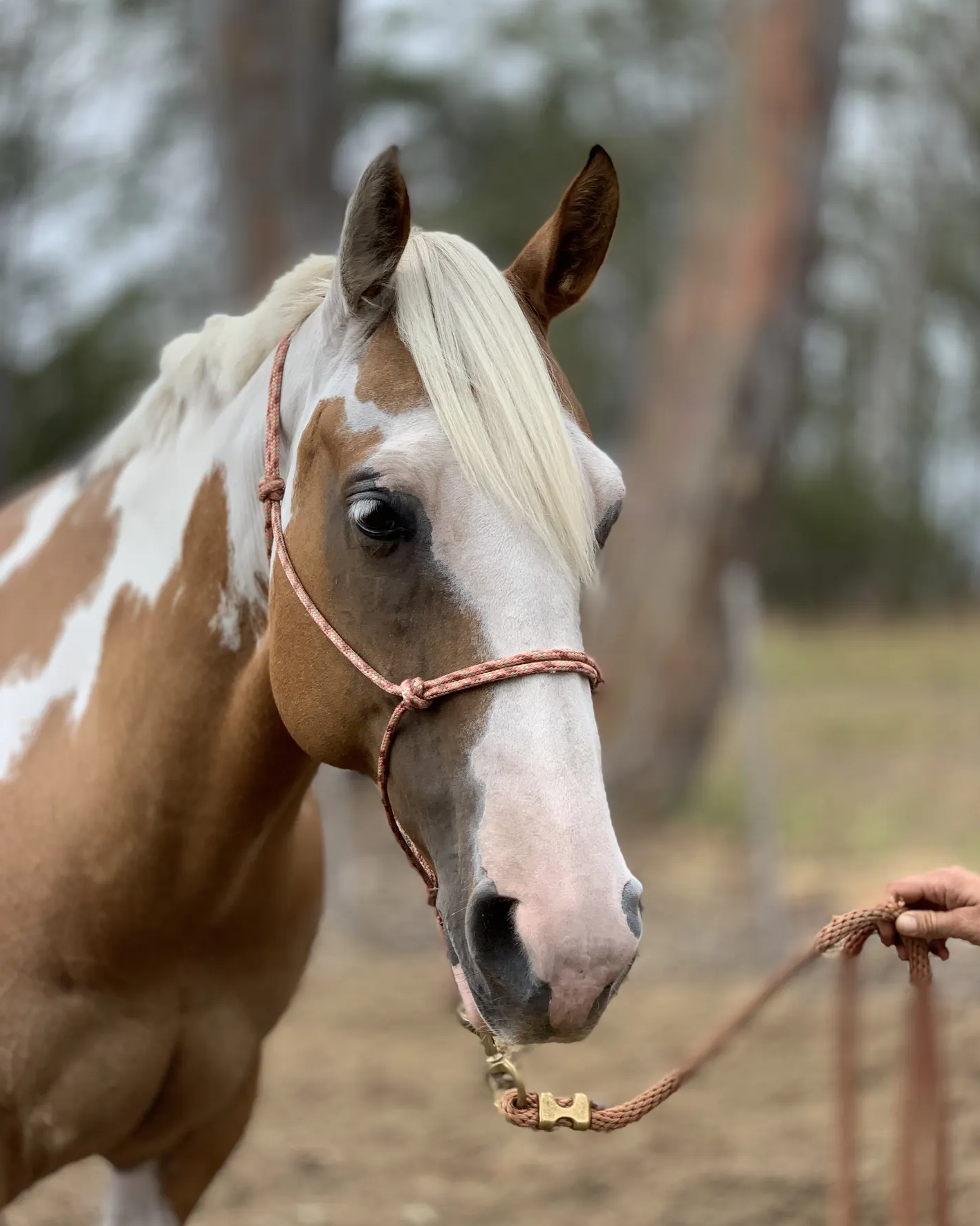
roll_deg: -1.7
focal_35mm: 55
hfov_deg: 27.6
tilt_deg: -2.0
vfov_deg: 34.2
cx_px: 491
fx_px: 1995
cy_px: 621
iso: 32
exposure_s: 1/122
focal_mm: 6
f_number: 2.4
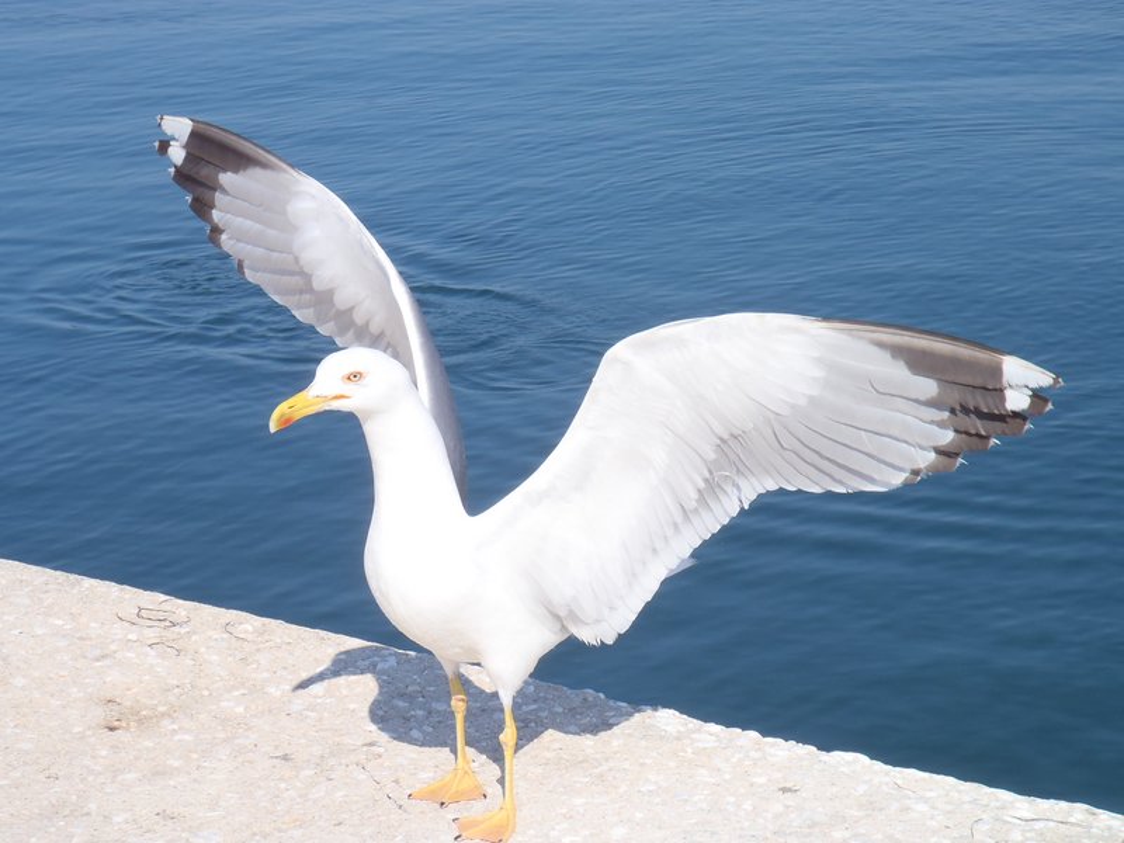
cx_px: 562
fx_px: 3312
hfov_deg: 19.3
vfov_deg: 14.5
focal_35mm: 102
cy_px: 422
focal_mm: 18.2
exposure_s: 1/250
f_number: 6.3
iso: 80
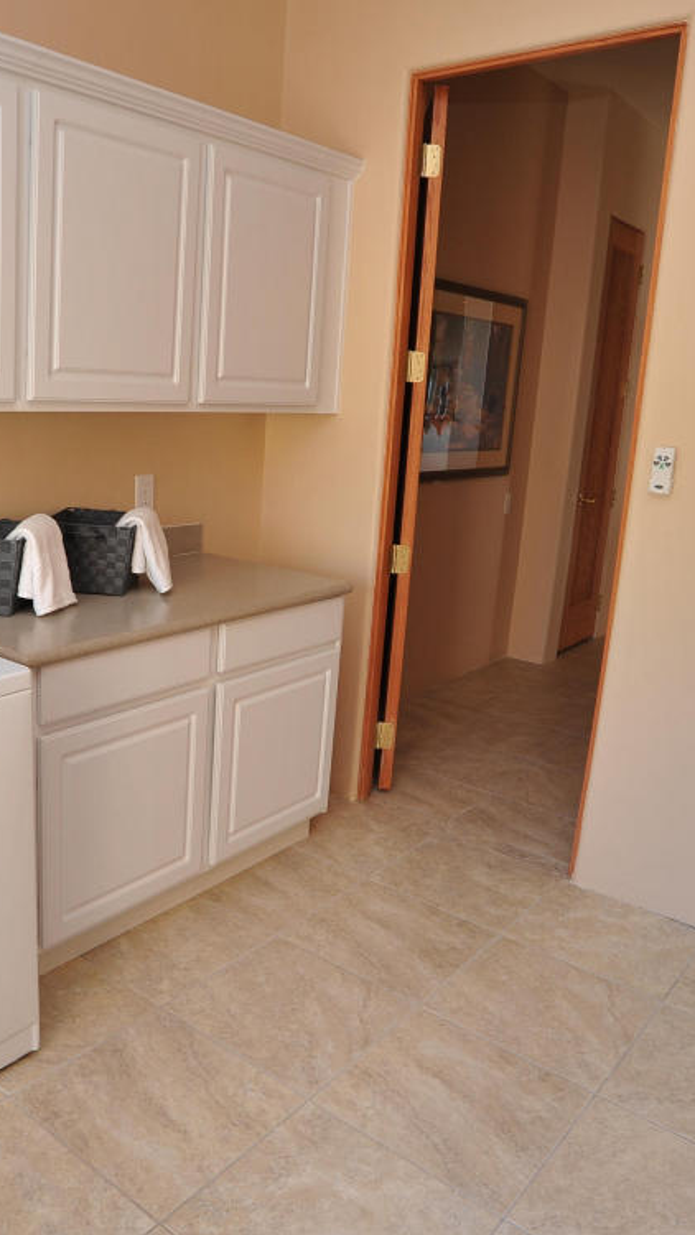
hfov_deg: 39.6
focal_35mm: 29
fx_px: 950
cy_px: 619
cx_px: 214
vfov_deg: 66.1
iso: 320
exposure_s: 1/40
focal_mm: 18
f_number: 8
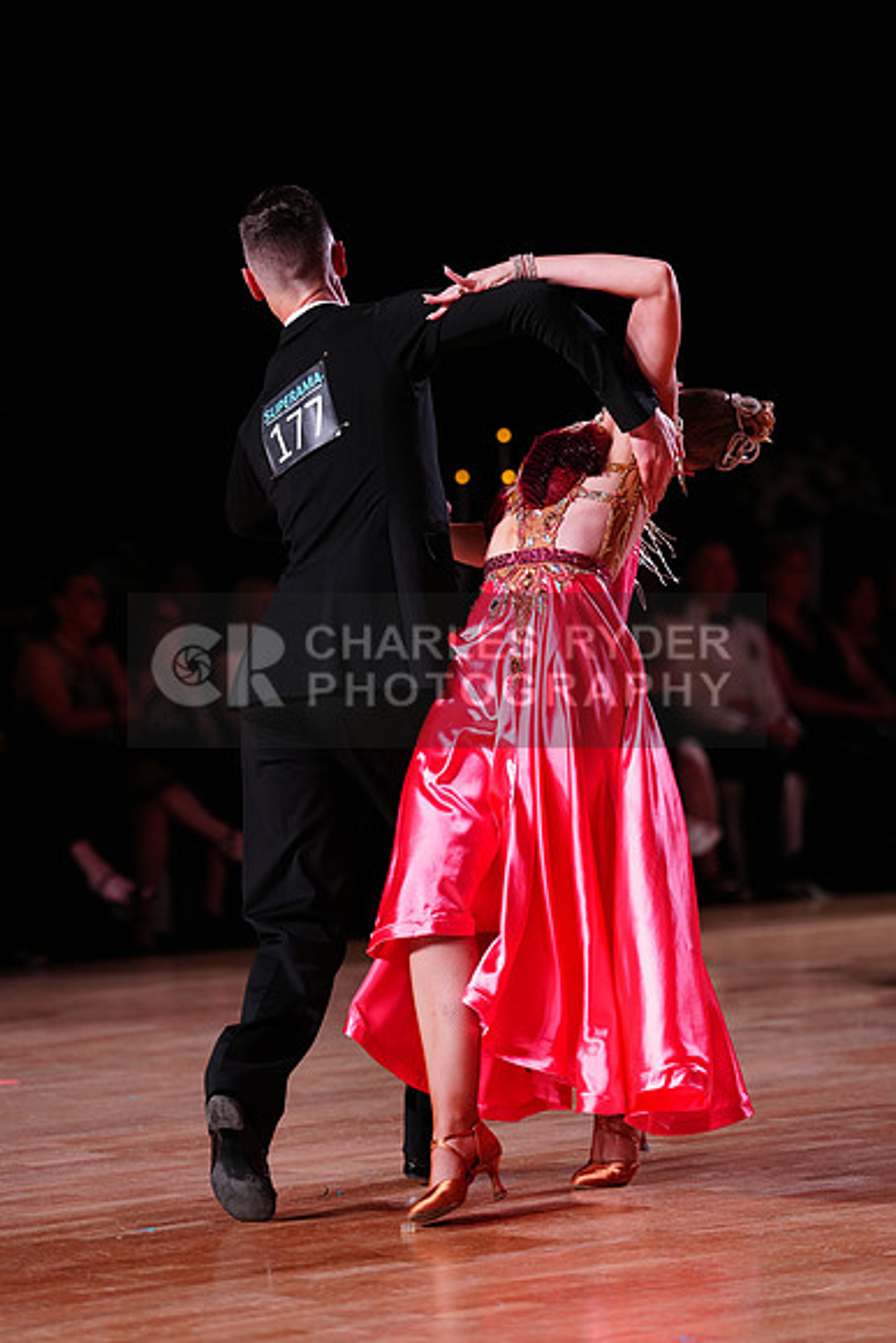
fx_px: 4887
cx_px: 448
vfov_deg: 15.6
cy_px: 672
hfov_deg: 10.5
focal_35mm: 131
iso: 1250
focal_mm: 131
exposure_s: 1/400
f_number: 2.8
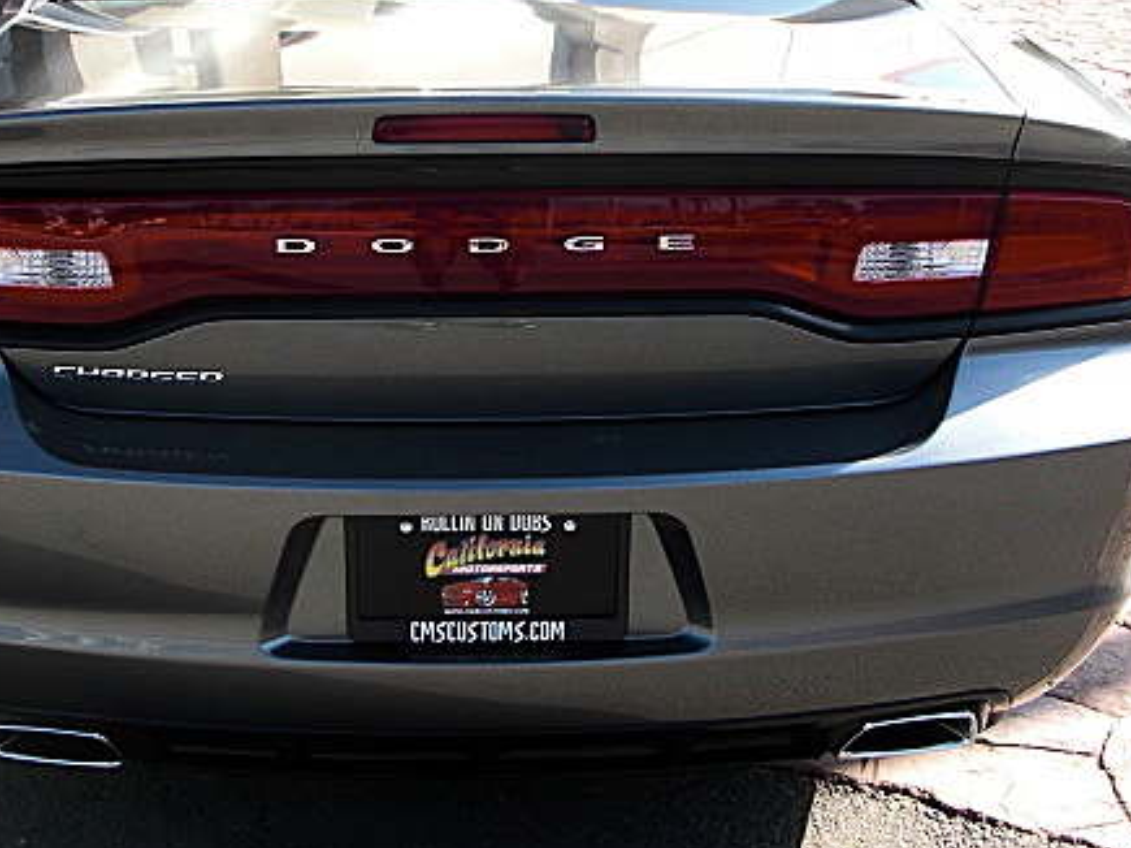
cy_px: 302
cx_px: 458
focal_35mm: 53
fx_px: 1731
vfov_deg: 27.4
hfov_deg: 36.1
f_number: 2.8
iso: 50
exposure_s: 1/250
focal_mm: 6.3
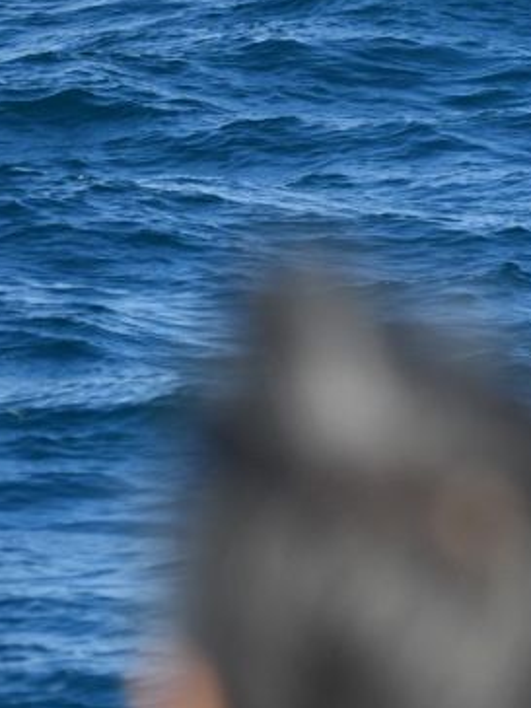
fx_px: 10370
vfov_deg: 3.9
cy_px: 242
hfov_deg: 2.9
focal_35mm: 507
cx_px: 529
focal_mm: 240
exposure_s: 1/8000
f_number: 5.6
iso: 1100
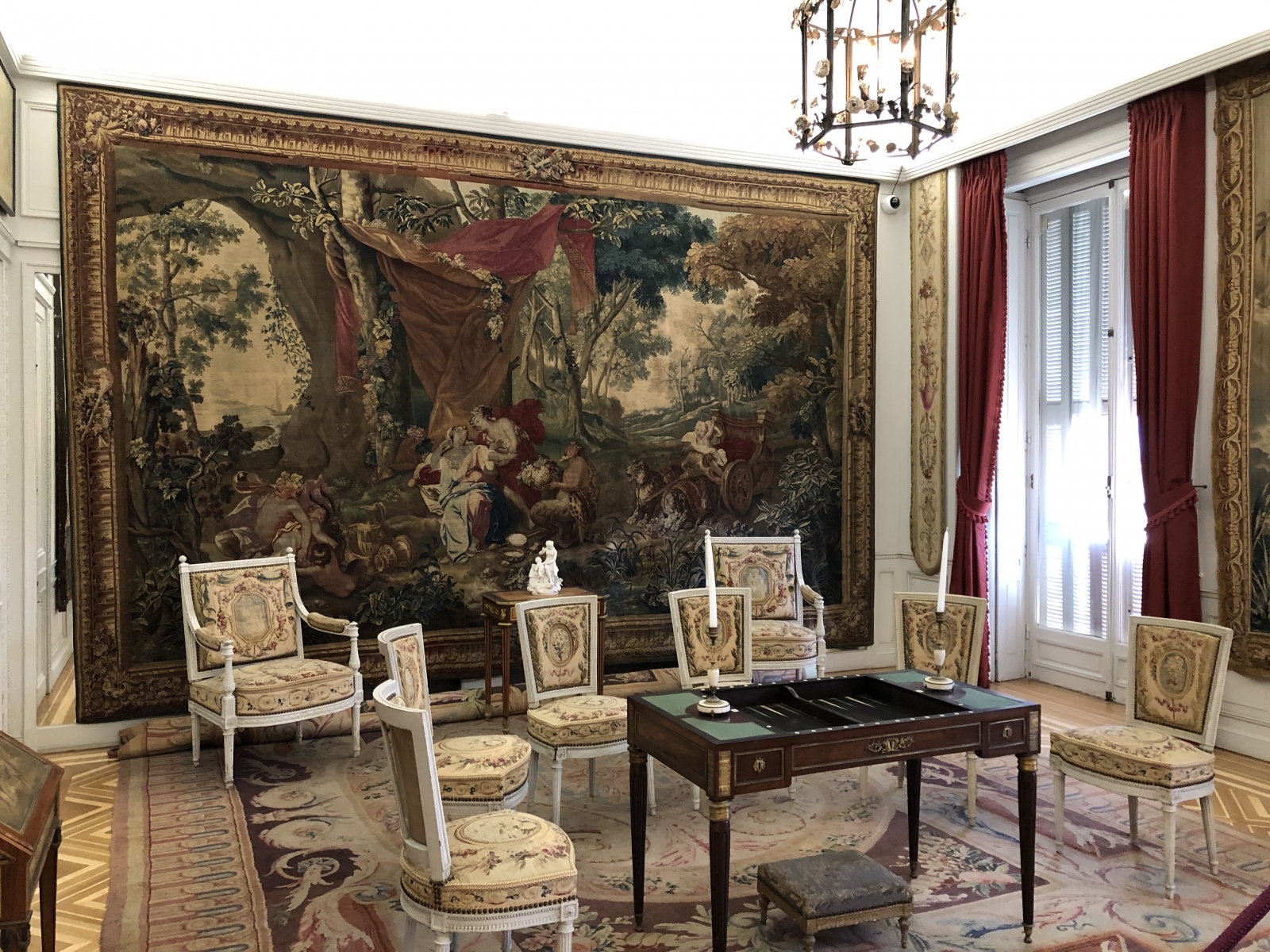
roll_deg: -0.9
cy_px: 476
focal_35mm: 28
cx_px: 635
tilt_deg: -0.7
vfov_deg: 49.7
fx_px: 1027
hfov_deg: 63.4
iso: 100
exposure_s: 1/13
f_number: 1.8
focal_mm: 3.99
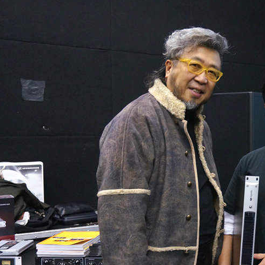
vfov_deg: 30.5
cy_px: 164
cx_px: 276
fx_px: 484
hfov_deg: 28.4
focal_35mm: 56
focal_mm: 21
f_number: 4
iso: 1600
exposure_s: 1/40
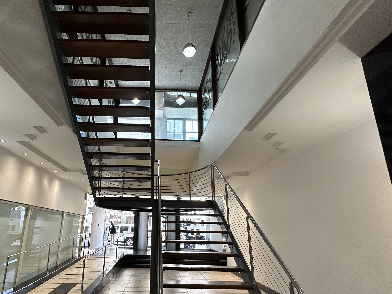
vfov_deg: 65.5
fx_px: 227
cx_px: 162
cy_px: 174
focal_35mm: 20
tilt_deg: +13.8
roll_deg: -1.8
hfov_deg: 81.0
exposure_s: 1/100
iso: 250
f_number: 2.2
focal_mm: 2.22
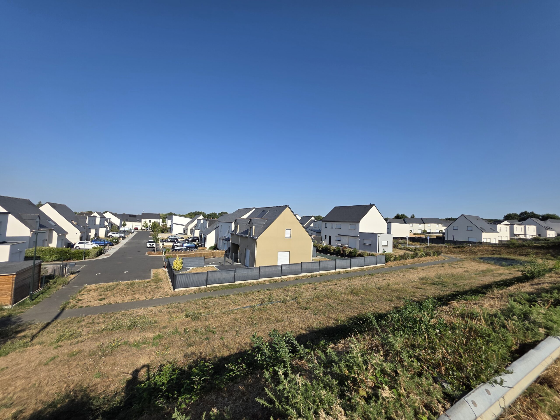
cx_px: 280
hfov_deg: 106.2
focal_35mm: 13
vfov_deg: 89.9
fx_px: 210
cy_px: 210
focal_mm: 2.2
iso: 40
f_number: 1.9
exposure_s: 1/2586
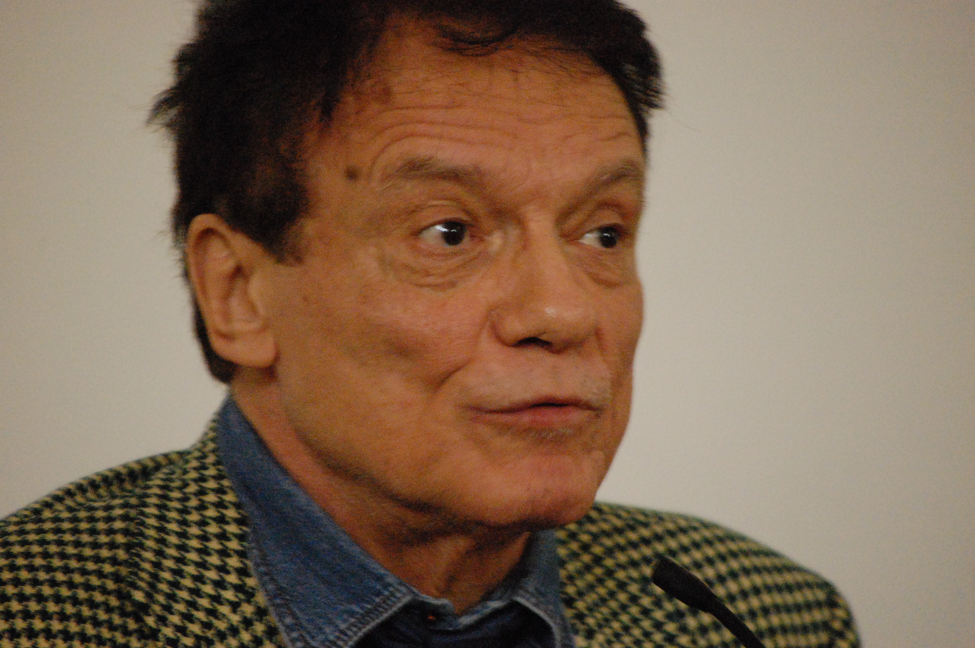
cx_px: 488
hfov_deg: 6.9
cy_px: 324
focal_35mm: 300
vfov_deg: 4.6
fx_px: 8118
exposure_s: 1/20
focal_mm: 200
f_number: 5.6
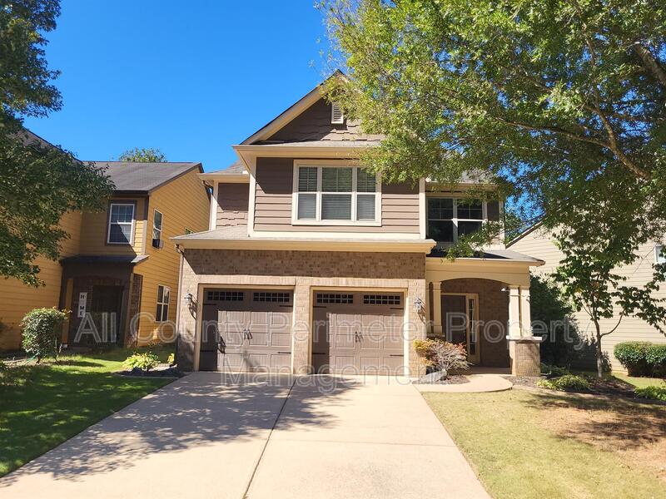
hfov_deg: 67.3
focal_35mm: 26
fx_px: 500
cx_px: 333
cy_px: 250
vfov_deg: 53.1
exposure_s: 1/1350
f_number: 1.8
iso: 40
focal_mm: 5.4
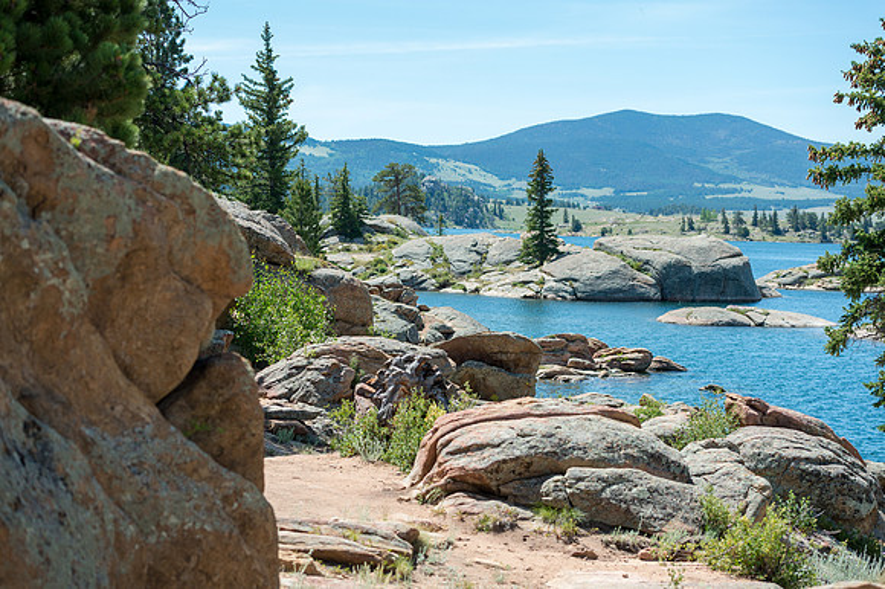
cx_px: 442
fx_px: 1720
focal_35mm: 70
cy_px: 294
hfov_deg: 28.9
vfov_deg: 19.4
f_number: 8
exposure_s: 1/1600
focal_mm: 70
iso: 360
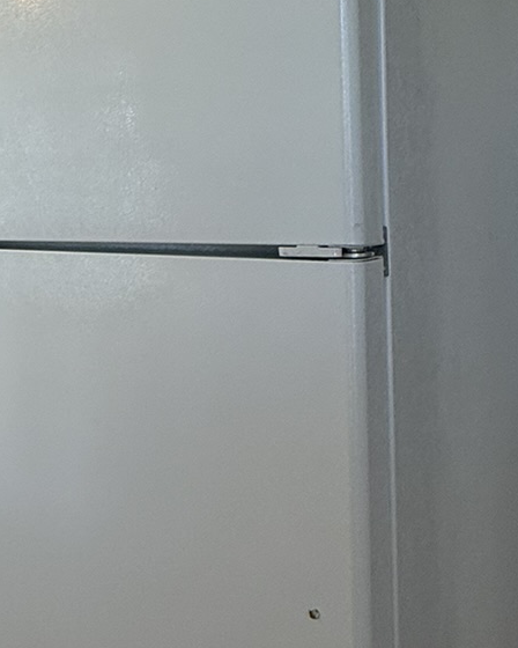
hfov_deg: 26.0
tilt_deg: +0.1
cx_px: -150
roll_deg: +0.6
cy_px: 205
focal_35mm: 50
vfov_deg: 36.9
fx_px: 958
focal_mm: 2.22
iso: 100
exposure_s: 1/120
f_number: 2.2
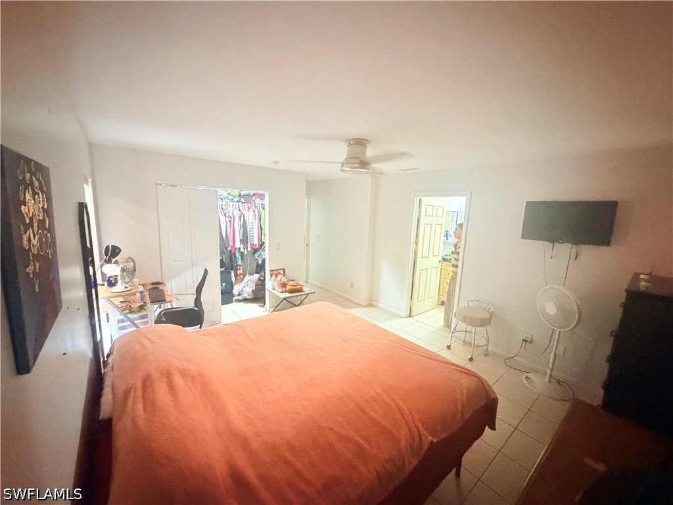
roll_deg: -1.5
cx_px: 336
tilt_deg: -9.7
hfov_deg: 102.1
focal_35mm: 14
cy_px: 252
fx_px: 272
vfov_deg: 85.7
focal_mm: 2.22
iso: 1250
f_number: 2.2
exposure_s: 1/40
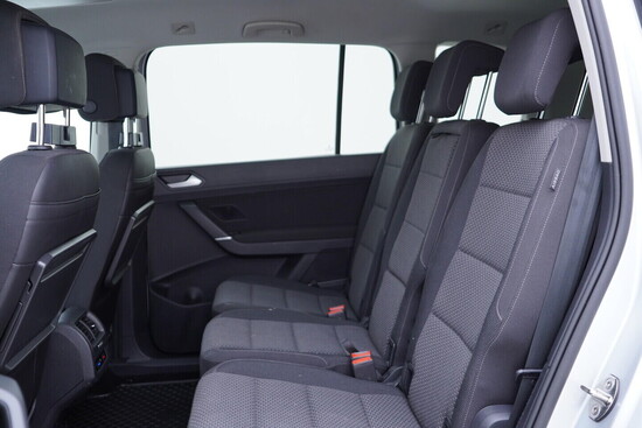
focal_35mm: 36
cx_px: 321
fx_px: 642
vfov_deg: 36.9
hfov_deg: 53.1
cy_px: 214
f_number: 2.8
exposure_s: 1/40
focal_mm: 24
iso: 250
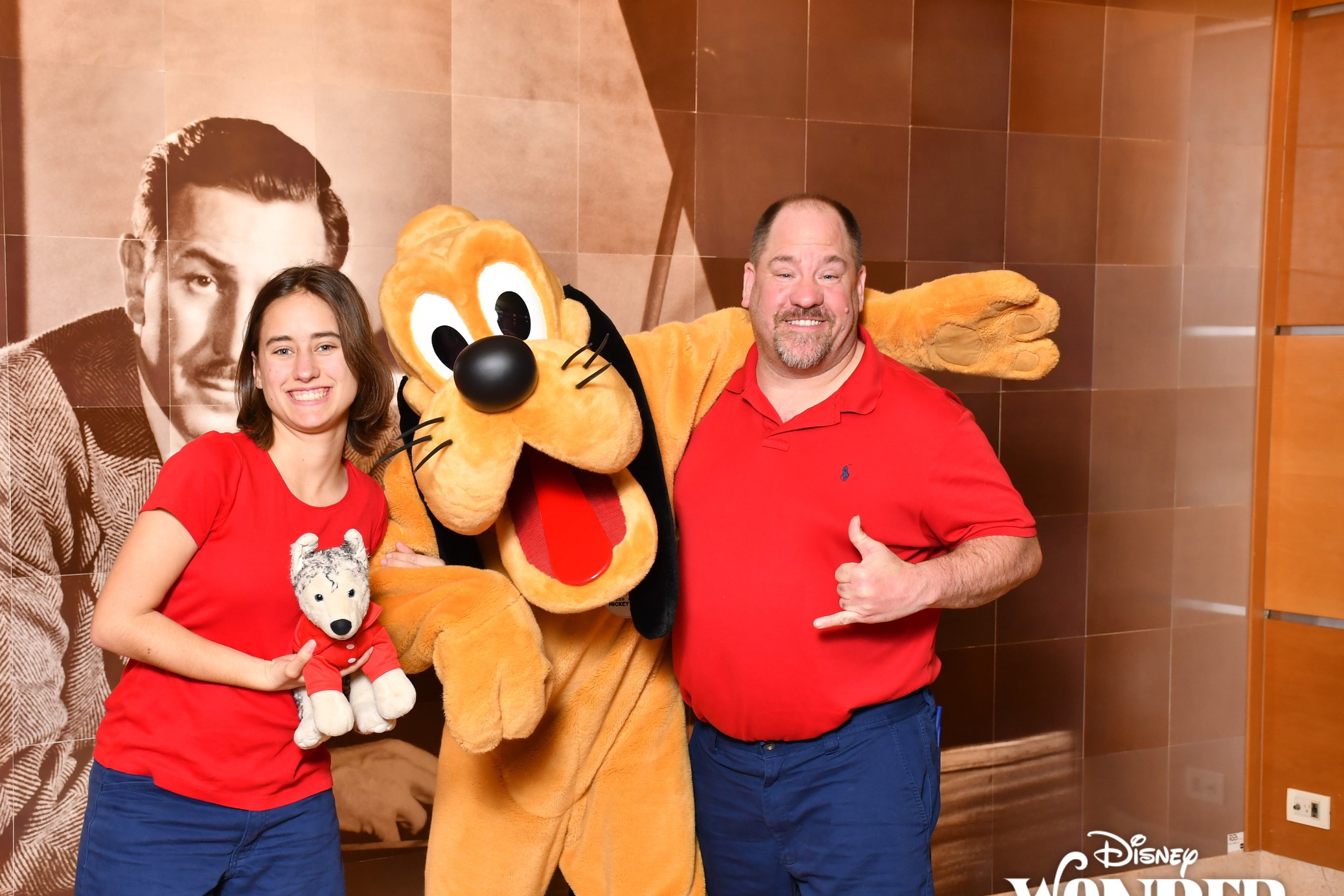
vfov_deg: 23.0
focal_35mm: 59
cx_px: 572
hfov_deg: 33.9
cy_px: 516
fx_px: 2202
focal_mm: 34
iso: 640
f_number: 5.6
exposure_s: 1/125
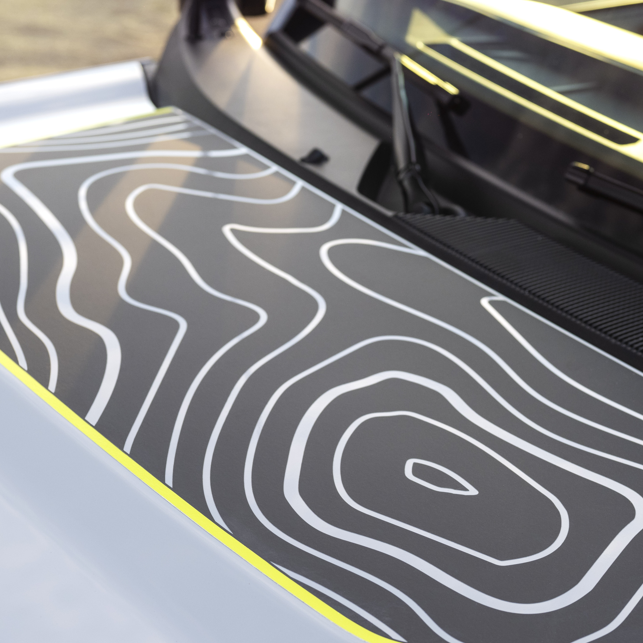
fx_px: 1933
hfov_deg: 18.8
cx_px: 409
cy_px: 341
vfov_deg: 18.9
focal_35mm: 92
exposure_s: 1/160
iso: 500
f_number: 4
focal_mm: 50
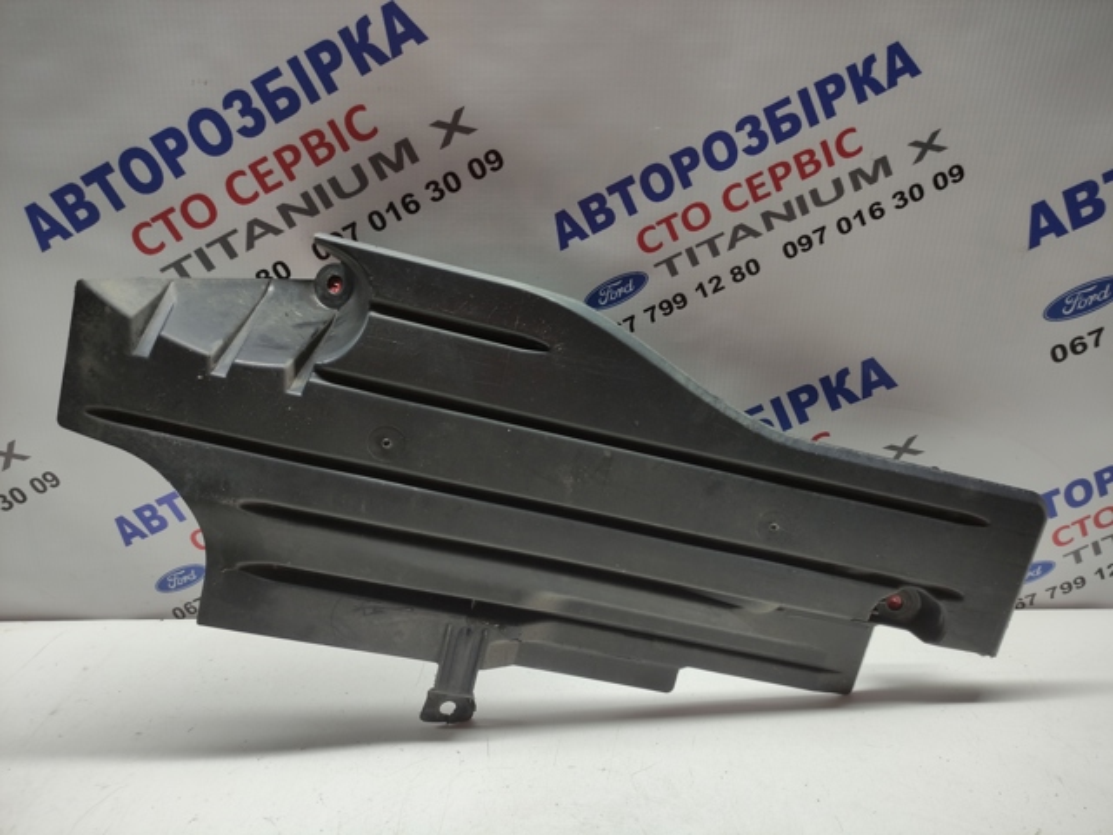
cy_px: 418
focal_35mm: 25
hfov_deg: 69.4
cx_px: 556
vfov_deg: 54.9
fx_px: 804
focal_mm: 5.43
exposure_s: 1/50
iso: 103
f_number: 1.89
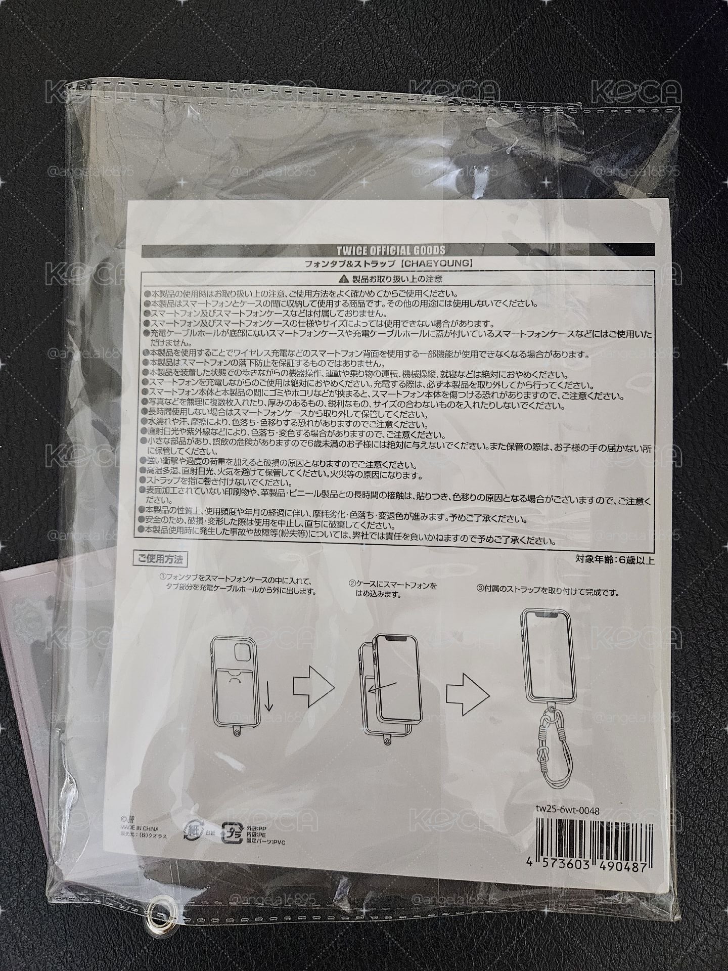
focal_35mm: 23
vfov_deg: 73.9
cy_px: 486
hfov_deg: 58.9
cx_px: 364
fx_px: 645
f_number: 1.8
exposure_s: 1/40
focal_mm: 5.4
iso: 640
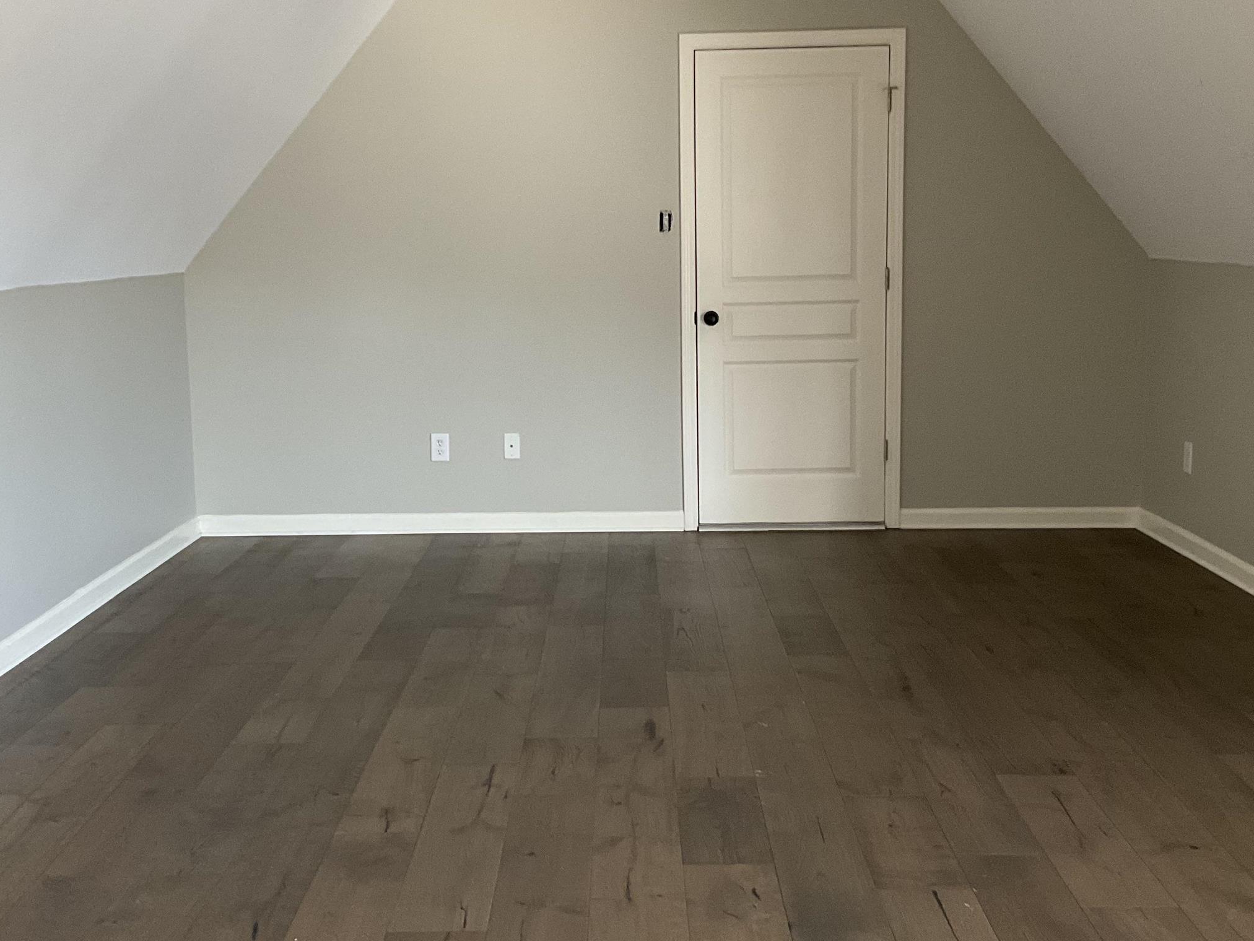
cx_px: 610
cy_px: 465
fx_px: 1594
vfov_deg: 32.9
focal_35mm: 44
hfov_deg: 42.9
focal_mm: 3
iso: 160
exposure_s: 1/60
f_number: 1.8
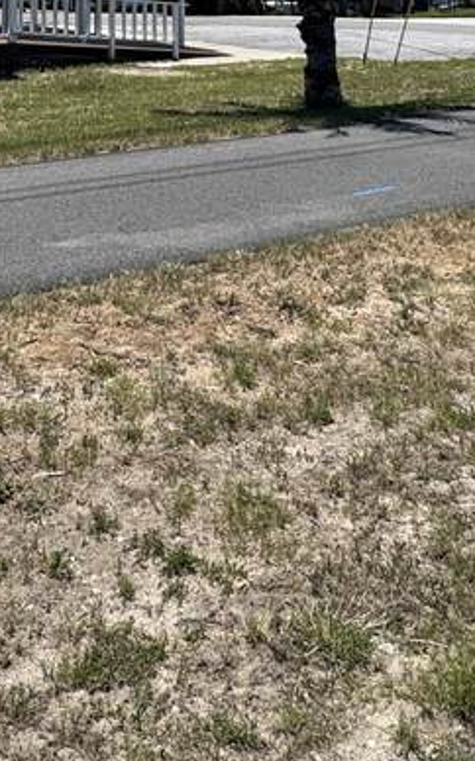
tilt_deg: +0.5
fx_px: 1016
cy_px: -82
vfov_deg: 35.1
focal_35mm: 49
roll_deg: -0.3
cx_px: 133
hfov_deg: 26.1
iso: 40
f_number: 2.2
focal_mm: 2.22
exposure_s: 1/1927
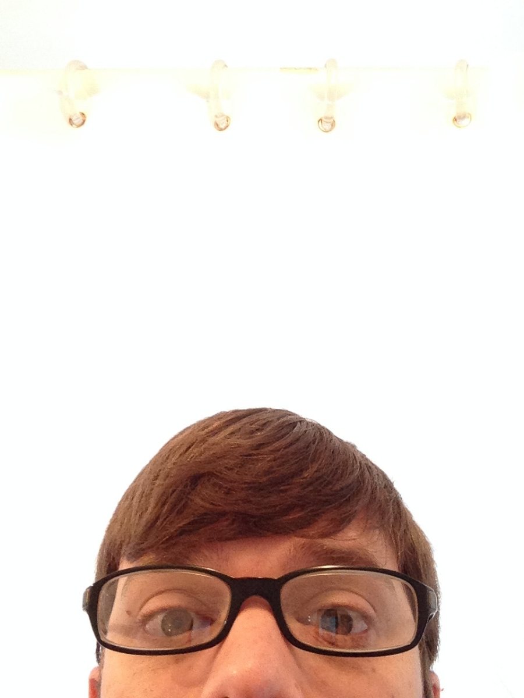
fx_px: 706
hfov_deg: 40.7
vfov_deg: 52.6
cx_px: 262
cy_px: 349
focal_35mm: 35
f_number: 2.4
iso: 160
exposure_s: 1/30
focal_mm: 2.18
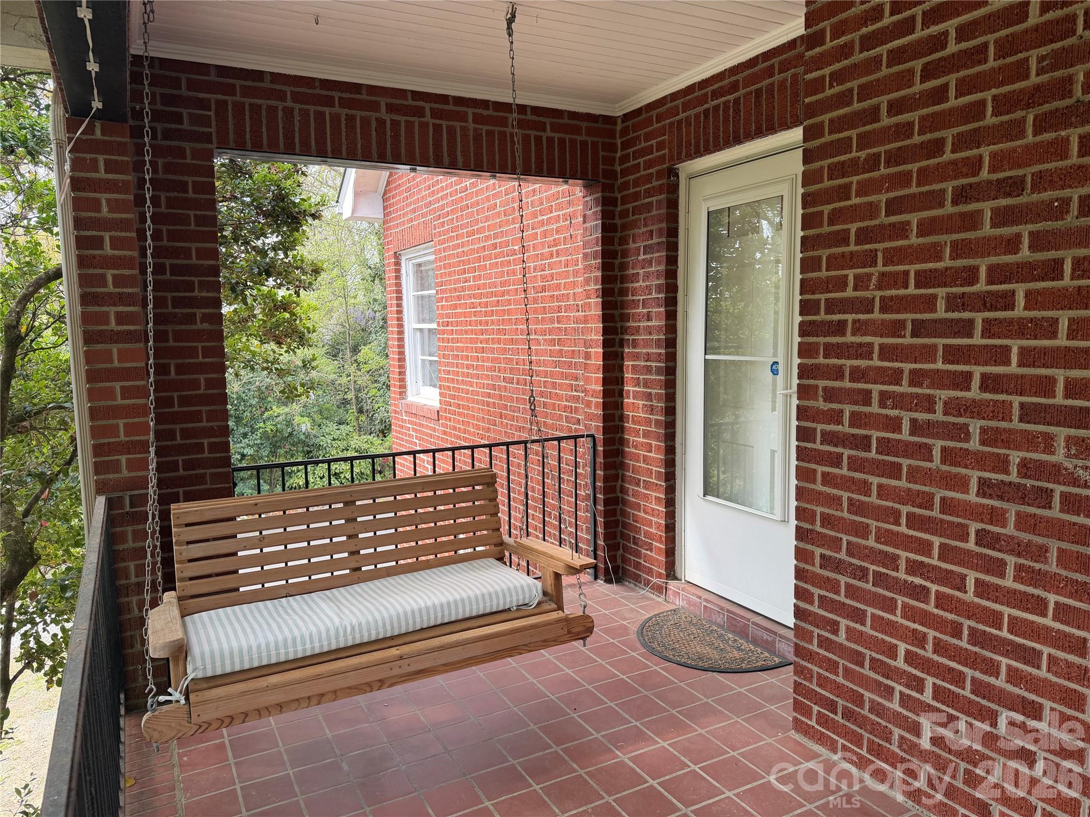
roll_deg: +0.8
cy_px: 408
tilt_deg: -6.5
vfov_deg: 56.8
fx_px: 756
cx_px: 545
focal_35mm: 24
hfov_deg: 71.6
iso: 80
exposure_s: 1/178
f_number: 1.78
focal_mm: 6.76
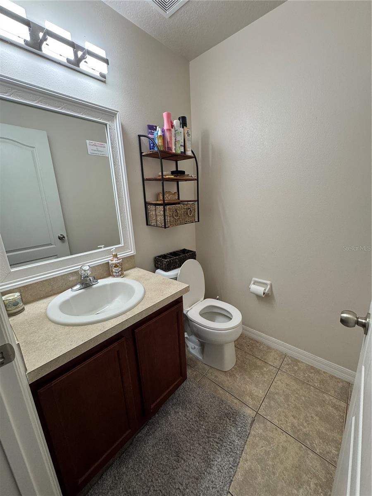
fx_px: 201
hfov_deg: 85.7
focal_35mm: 14
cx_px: 186
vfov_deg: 102.1
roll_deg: +2.8
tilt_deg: -14.8
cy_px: 248
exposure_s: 1/119
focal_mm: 2.22
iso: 250
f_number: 2.2
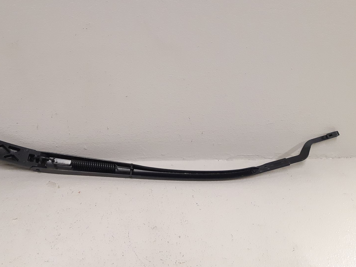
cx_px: 117
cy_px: 98
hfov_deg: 49.2
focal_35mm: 37
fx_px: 380
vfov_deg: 38.4
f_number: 1.7
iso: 250
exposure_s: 1/50
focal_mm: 3.93
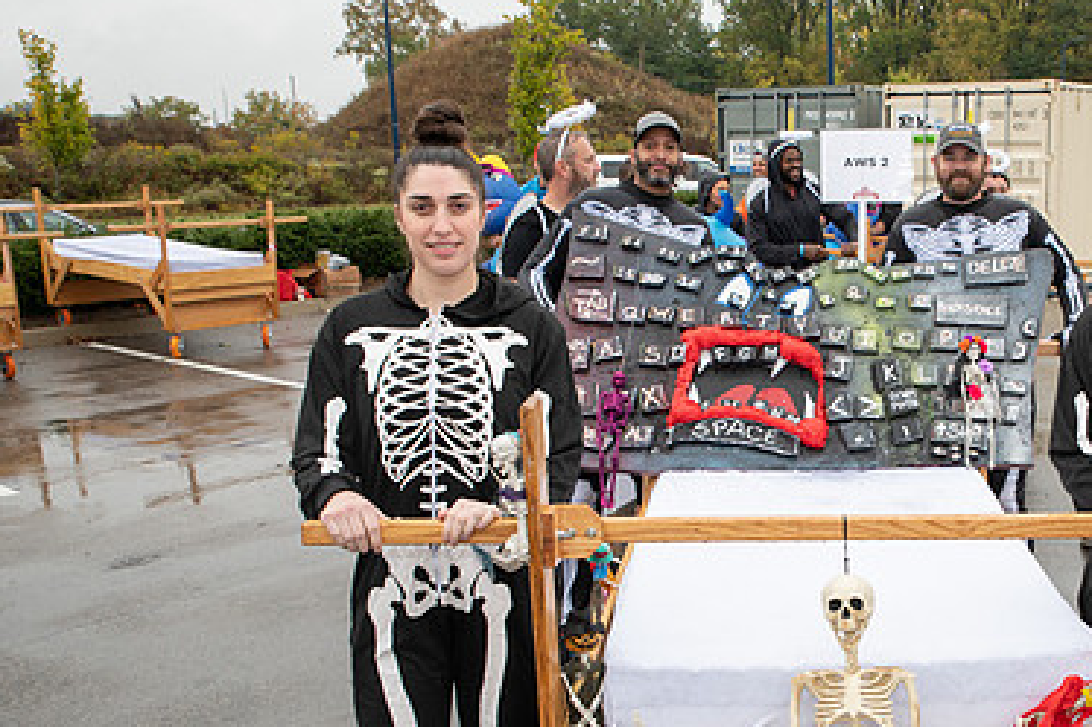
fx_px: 1364
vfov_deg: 29.7
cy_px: 473
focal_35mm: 45
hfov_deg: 42.0
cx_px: 844
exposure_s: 1/200
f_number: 6.3
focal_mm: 29
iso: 400
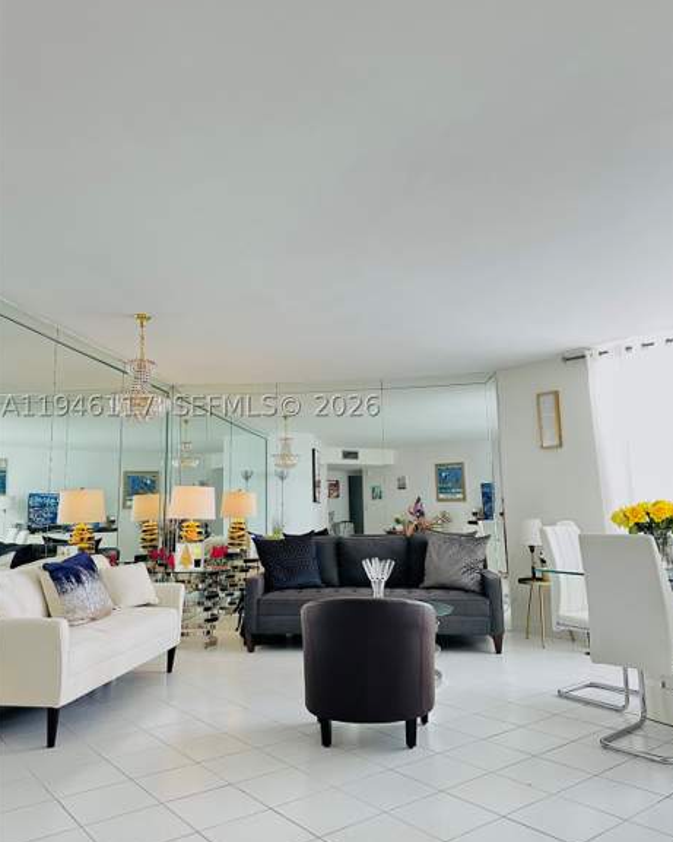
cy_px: 406
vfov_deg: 66.0
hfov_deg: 54.9
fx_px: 648
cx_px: 345
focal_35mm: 26
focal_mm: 6.86
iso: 250
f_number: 1.78
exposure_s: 1/120
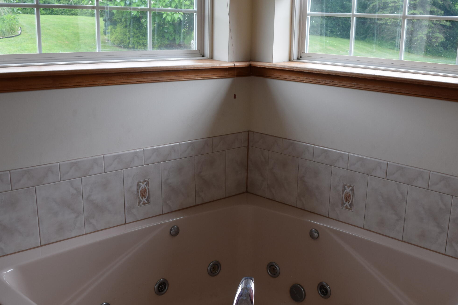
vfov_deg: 29.0
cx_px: 264
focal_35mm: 46
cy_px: 202
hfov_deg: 42.6
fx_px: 585
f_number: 5
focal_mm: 20
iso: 400
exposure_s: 1/100
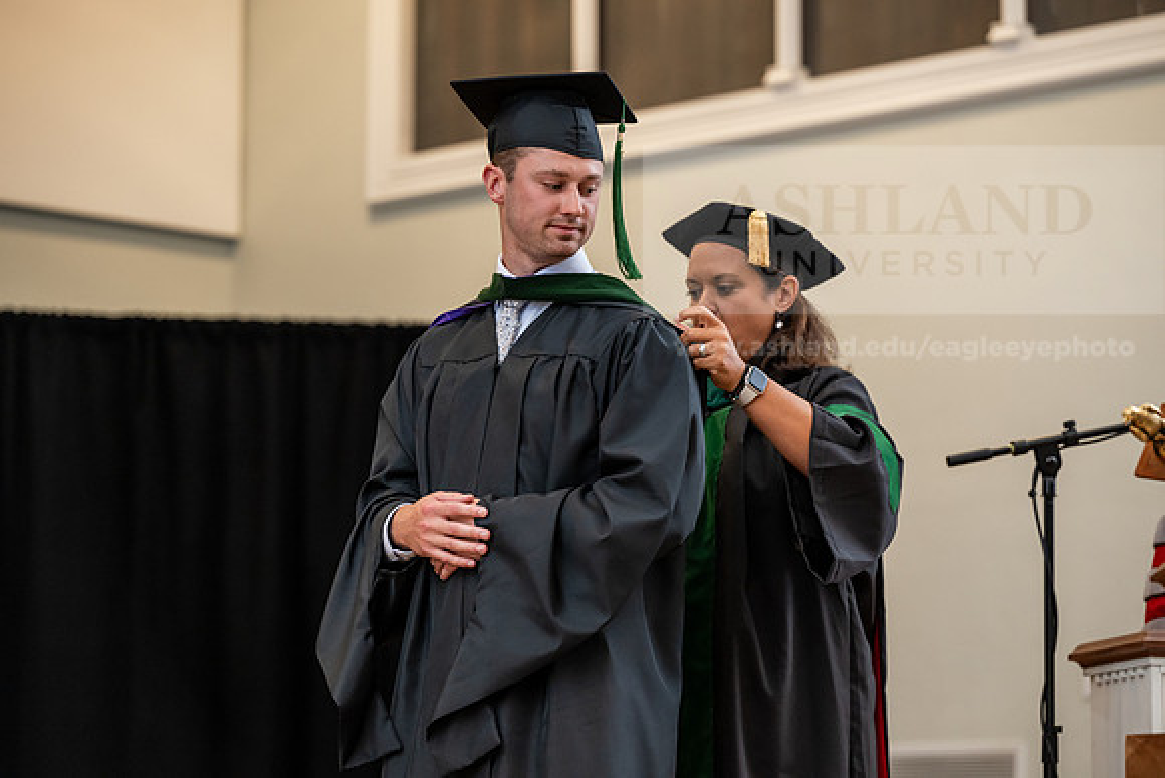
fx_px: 3722
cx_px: 582
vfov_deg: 11.9
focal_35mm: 115
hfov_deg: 17.8
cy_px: 389
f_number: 3.5
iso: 1600
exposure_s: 1/200
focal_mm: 115
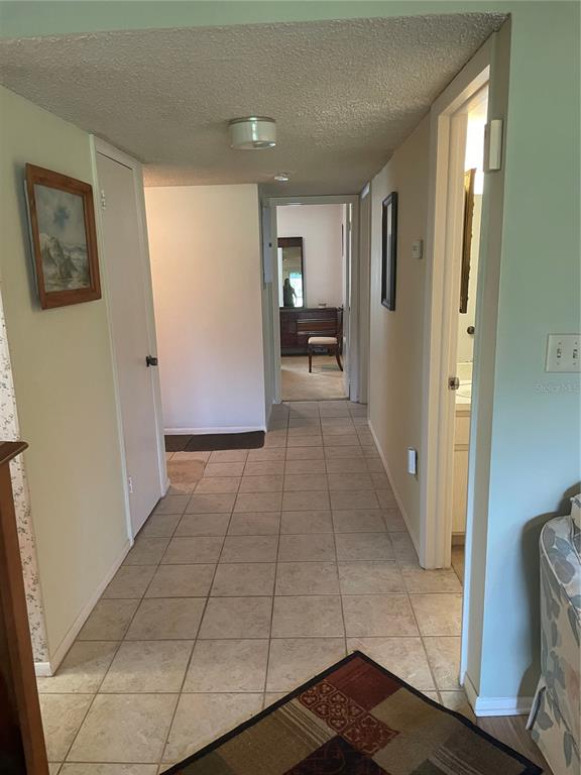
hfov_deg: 53.1
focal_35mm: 26
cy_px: 388
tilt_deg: -14.7
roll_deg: +2.7
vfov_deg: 67.3
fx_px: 582
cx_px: 290
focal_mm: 4.2
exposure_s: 1/60
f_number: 1.6
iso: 200
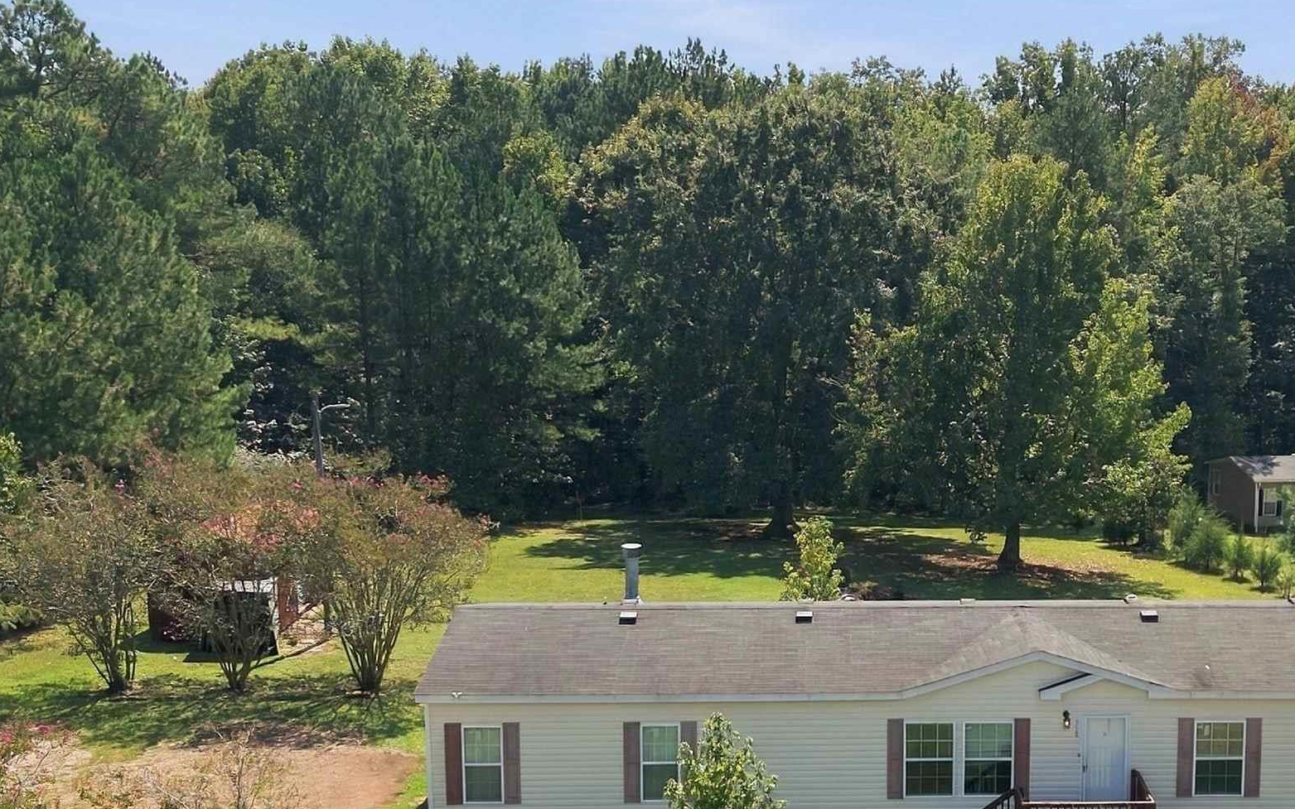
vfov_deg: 25.7
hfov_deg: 39.5
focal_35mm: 50
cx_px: 919
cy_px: 532
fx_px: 1765
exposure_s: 1/8000
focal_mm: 8.7
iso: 400
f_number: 1.8
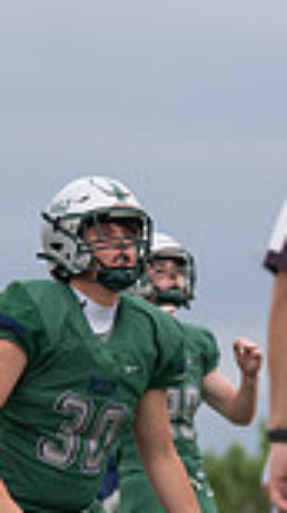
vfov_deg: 5.7
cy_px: 471
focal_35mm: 376
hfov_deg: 3.2
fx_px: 5115
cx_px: 53
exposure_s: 1/1250
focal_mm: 95
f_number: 2.8
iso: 250
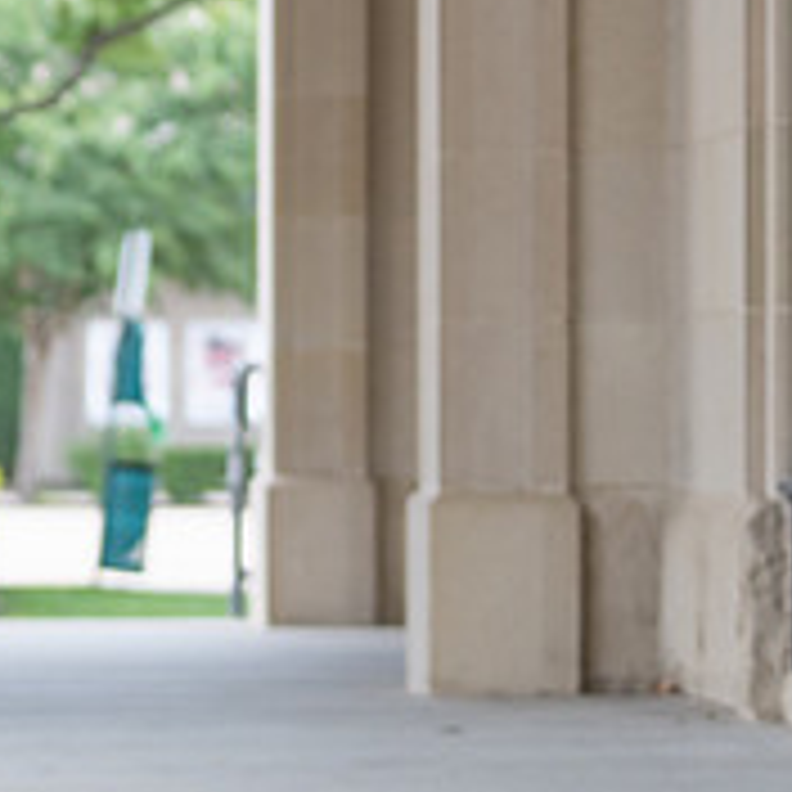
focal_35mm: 258
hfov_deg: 6.7
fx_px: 6678
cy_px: 167
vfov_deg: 6.8
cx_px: -174
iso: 320
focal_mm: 70
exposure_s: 1/320
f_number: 2.8
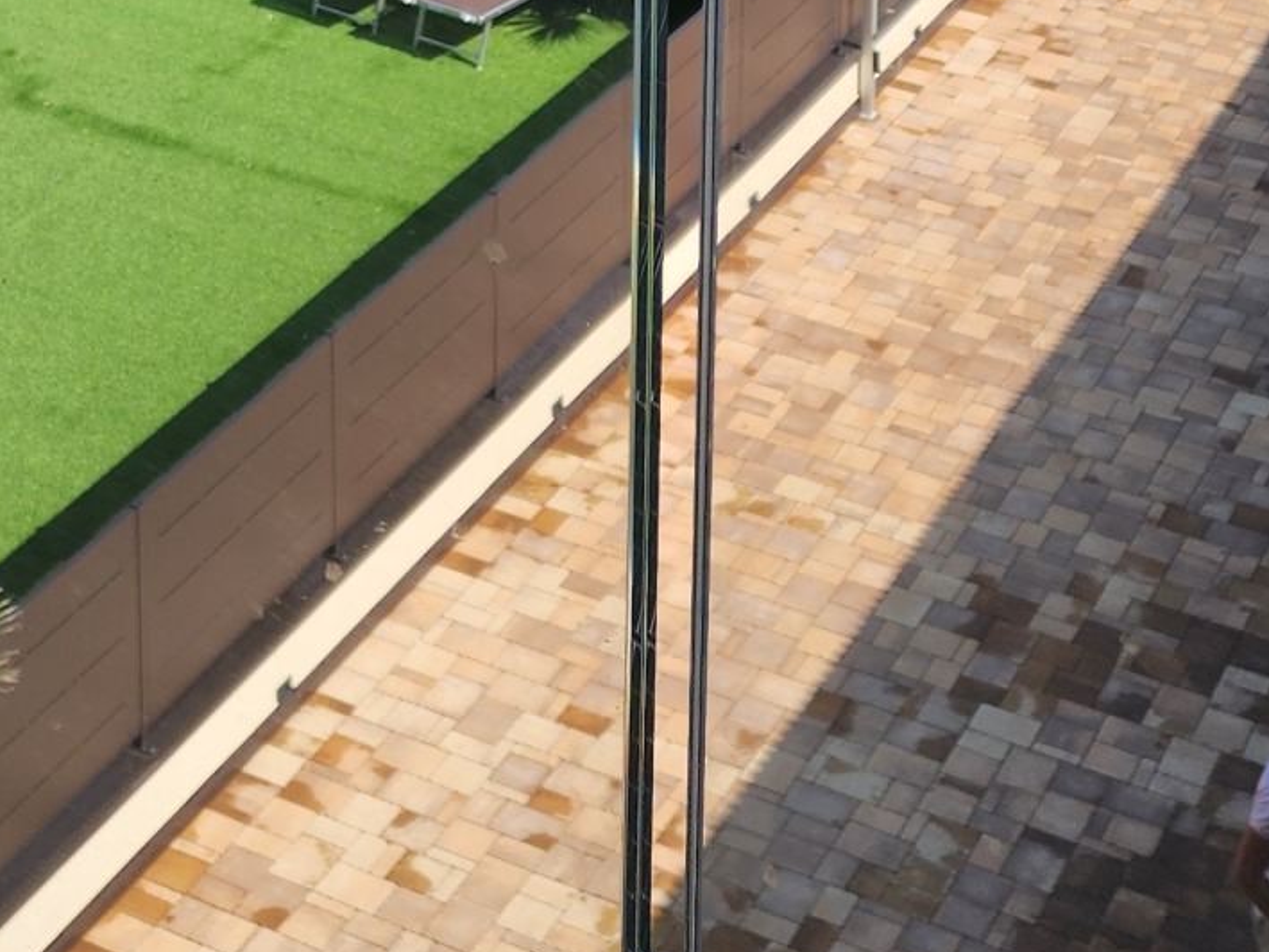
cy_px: -515
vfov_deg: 16.1
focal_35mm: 83
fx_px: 3043
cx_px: 272
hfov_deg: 23.2
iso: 12
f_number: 1.8
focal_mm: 6.4
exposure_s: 1/713
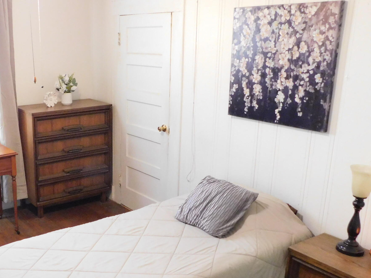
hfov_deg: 44.3
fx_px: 439
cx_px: 93
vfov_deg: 35.0
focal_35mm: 41
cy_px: 163
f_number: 3
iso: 800
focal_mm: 4.1
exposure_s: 1/20
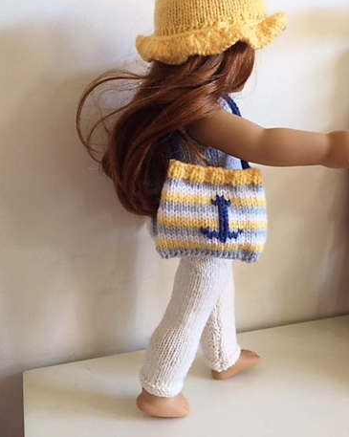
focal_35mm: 31
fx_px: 401
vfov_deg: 57.1
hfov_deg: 47.1
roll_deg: -2.2
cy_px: 200
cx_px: 177
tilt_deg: -10.0
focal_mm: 4.15
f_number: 2.2
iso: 200
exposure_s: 1/30
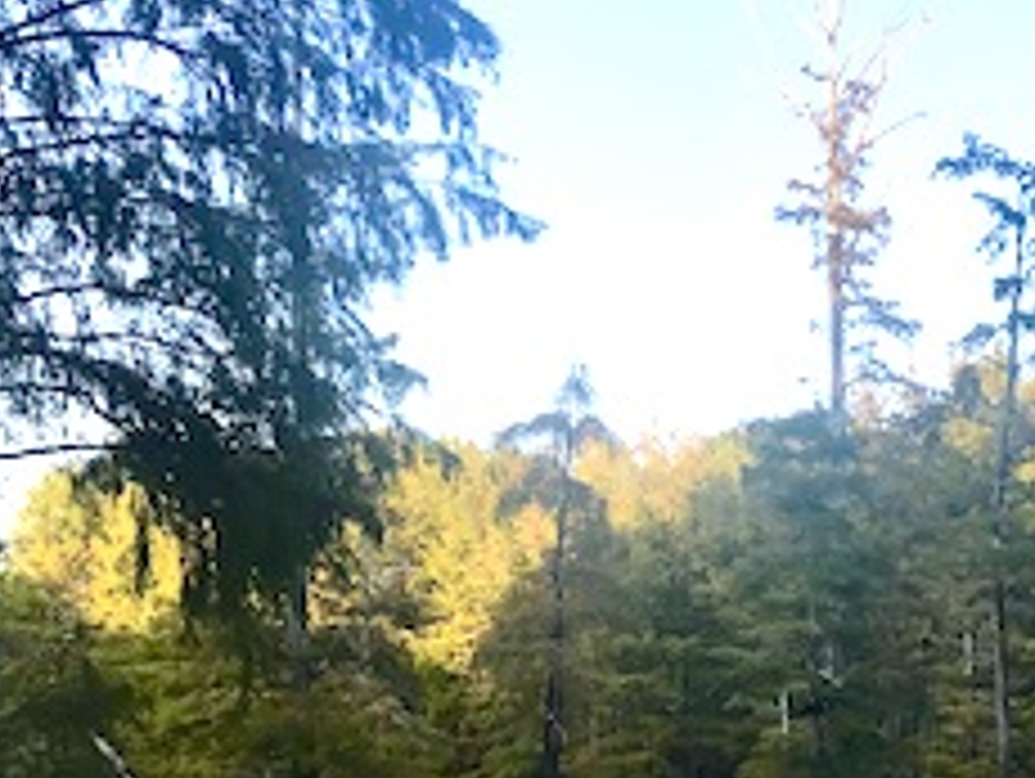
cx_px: 864
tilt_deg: -1.0
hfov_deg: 26.1
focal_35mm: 73
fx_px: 2185
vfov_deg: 19.7
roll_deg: +0.4
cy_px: 756
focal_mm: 3.99
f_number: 1.8
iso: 20
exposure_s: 1/602
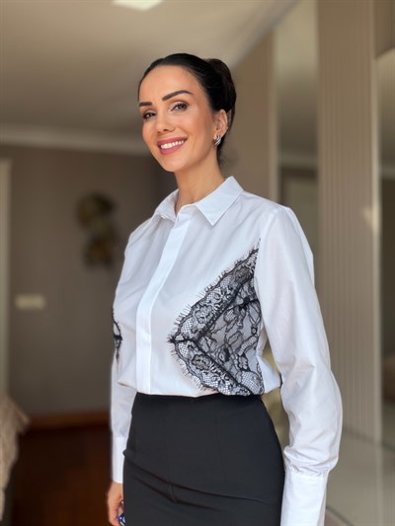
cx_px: 198
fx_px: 456
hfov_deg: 46.8
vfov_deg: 60.0
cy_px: 263
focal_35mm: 30
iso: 32
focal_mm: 2.71
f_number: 1.9
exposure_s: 1/166
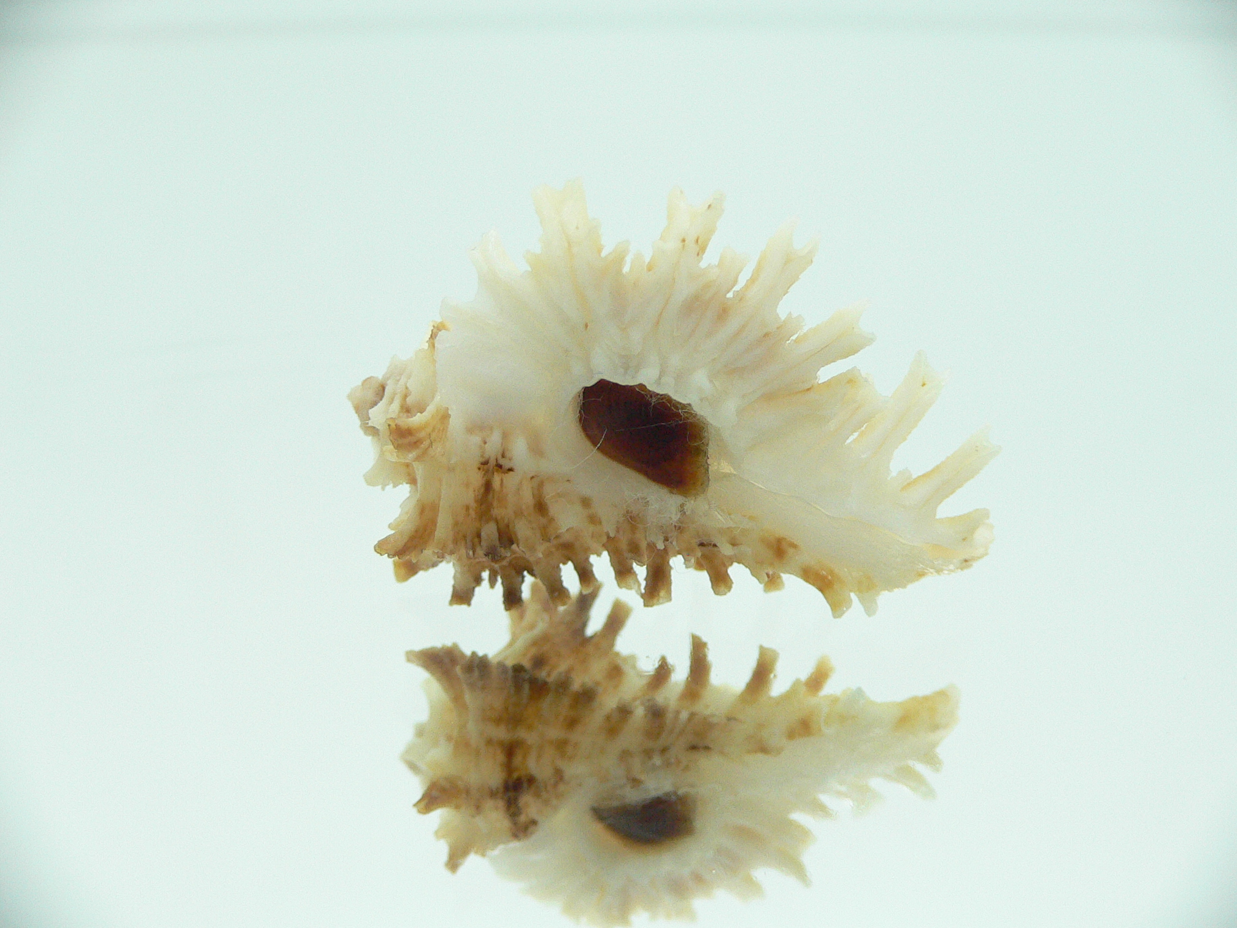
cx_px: 618
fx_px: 1251
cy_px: 464
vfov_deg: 40.7
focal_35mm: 35
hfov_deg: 52.6
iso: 200
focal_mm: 4.6
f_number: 2.8
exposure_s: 1/60
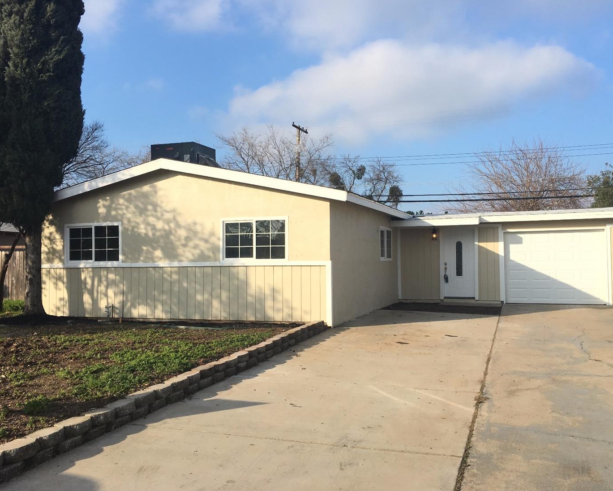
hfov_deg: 57.1
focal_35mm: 31
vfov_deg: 47.1
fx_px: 562
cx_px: 333
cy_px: 246
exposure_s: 1/1637
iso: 25
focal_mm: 4.15
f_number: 2.2
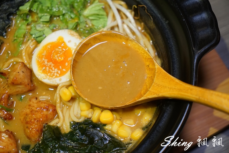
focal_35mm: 67
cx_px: 114
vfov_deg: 20.3
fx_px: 426
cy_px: 76
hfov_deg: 30.1
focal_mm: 67
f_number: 5
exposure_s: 1/80
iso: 1250
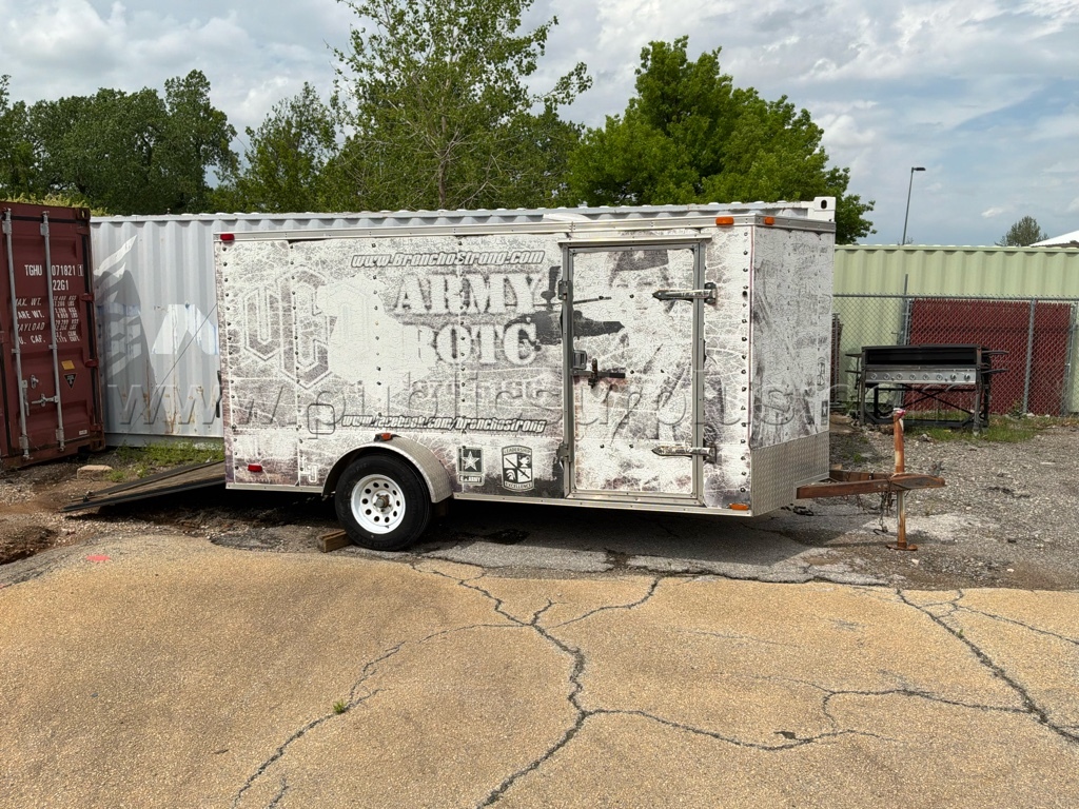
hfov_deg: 63.4
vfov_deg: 49.7
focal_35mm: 28
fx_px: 873
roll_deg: -1.7
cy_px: 404
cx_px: 540
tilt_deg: -8.5
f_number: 1.8
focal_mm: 3
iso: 25
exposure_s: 1/3788
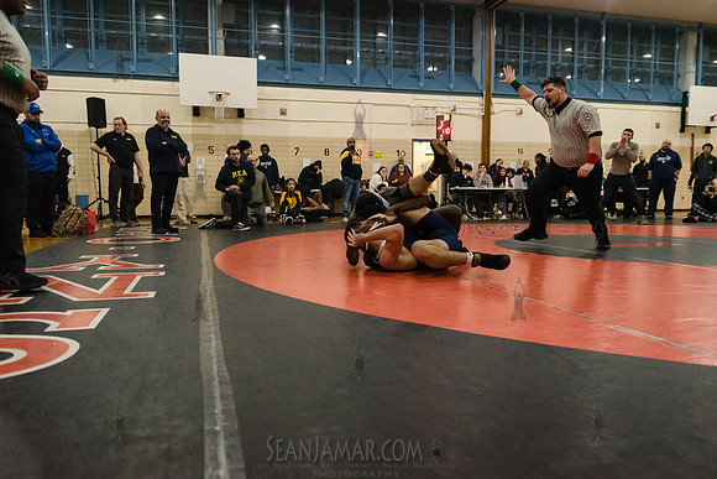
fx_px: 538
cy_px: 240
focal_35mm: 27
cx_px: 358
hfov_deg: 67.4
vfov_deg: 48.0
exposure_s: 1/400
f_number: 3.2
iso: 8000
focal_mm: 27
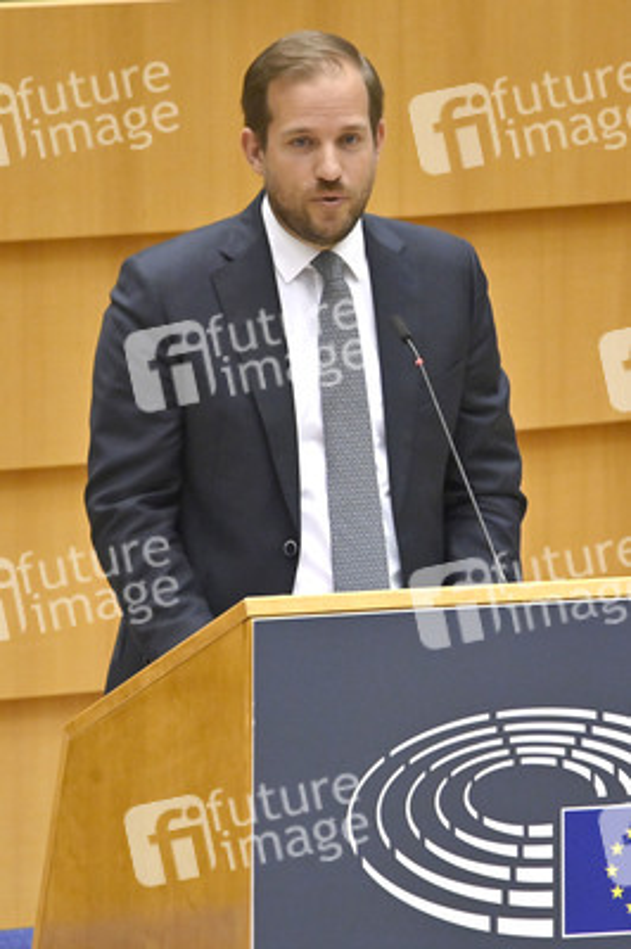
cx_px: 316
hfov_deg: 2.3
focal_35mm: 600
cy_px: 474
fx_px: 15801
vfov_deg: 3.4
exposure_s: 1/500
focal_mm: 600
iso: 4000
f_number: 6.3
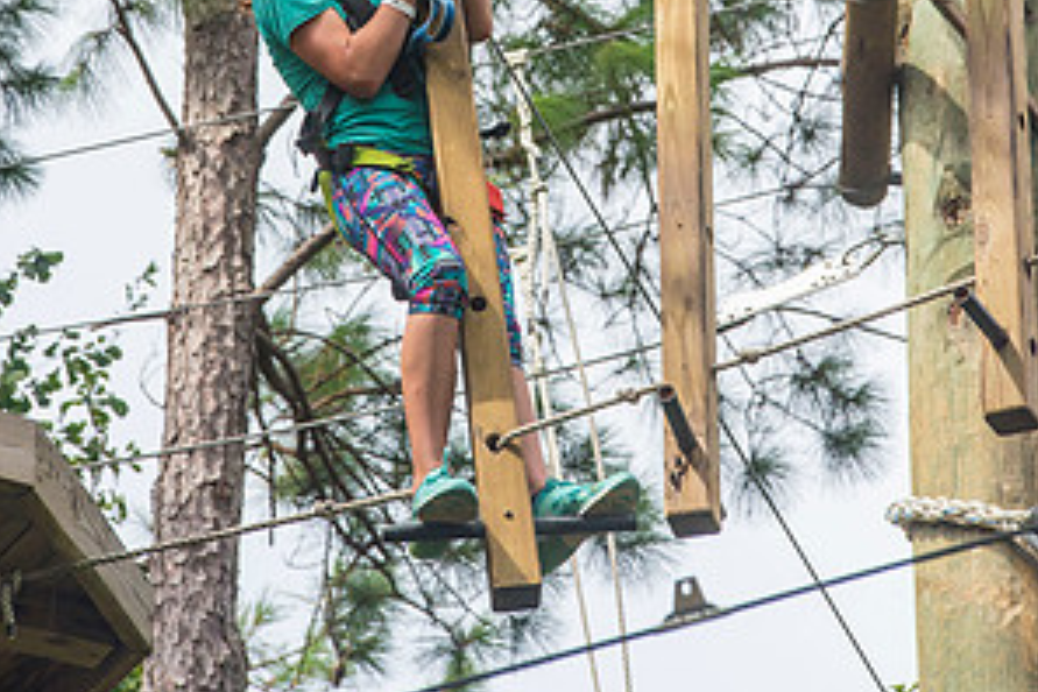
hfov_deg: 6.8
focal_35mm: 303
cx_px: 517
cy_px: 3
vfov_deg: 4.5
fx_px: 8736
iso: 1250
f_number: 8
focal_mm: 200
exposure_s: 1/2000
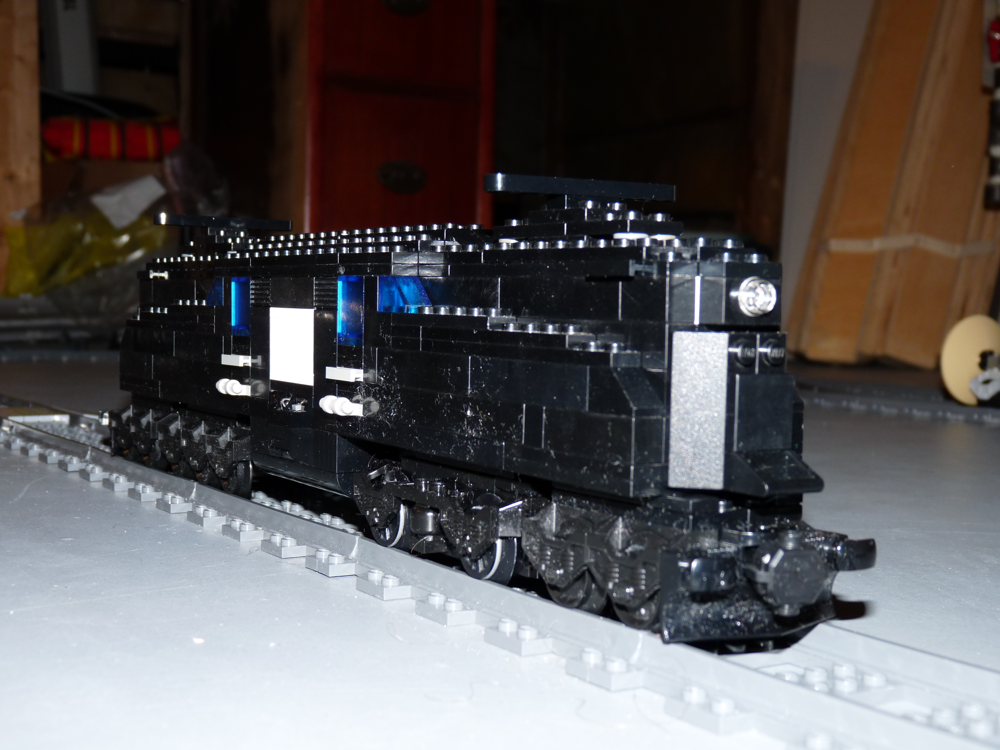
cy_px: 375
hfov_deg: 38.9
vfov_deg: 29.7
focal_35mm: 49
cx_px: 500
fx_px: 1416
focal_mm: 8.7
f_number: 3.2
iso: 100
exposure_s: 1/30
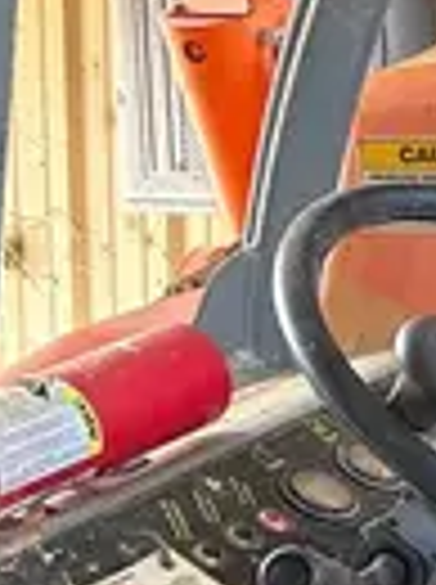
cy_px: 542
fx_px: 2477
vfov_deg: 13.3
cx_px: 1047
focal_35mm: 147
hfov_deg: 9.1
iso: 80
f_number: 1.5
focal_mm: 5.7
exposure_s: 1/121
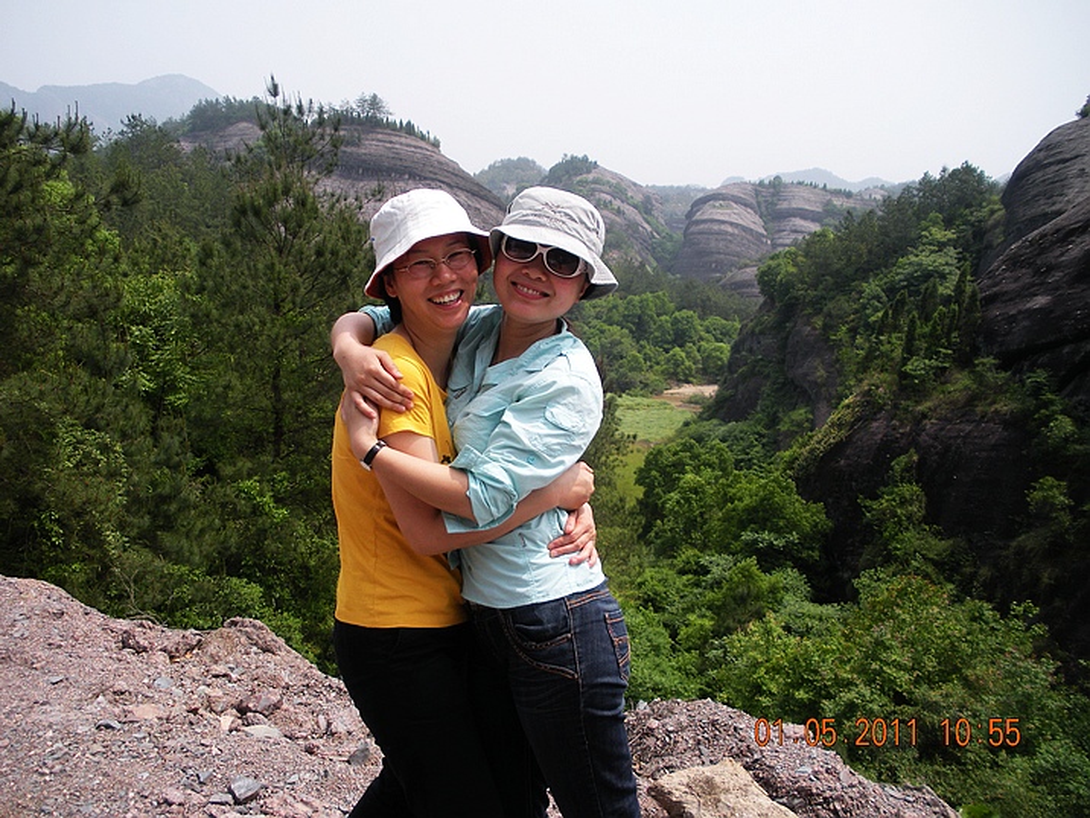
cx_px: 545
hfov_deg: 51.4
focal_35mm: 36
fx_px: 1134
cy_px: 409
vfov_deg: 39.7
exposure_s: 1/556
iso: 64
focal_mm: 6.3
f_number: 3.5
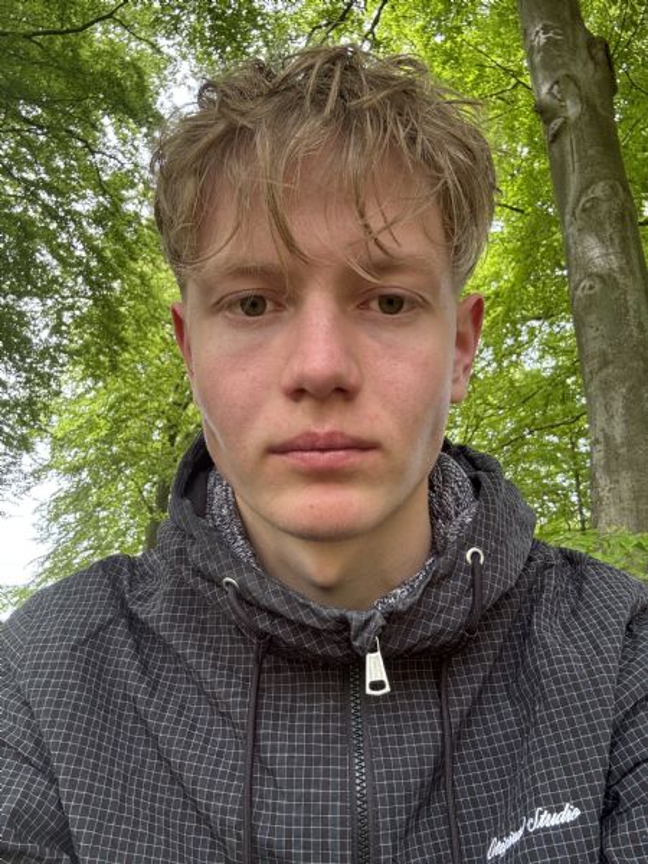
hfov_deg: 46.8
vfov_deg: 60.0
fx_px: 749
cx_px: 324
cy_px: 432
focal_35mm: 30
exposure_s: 1/121
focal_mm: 2.69
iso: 50
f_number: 1.9
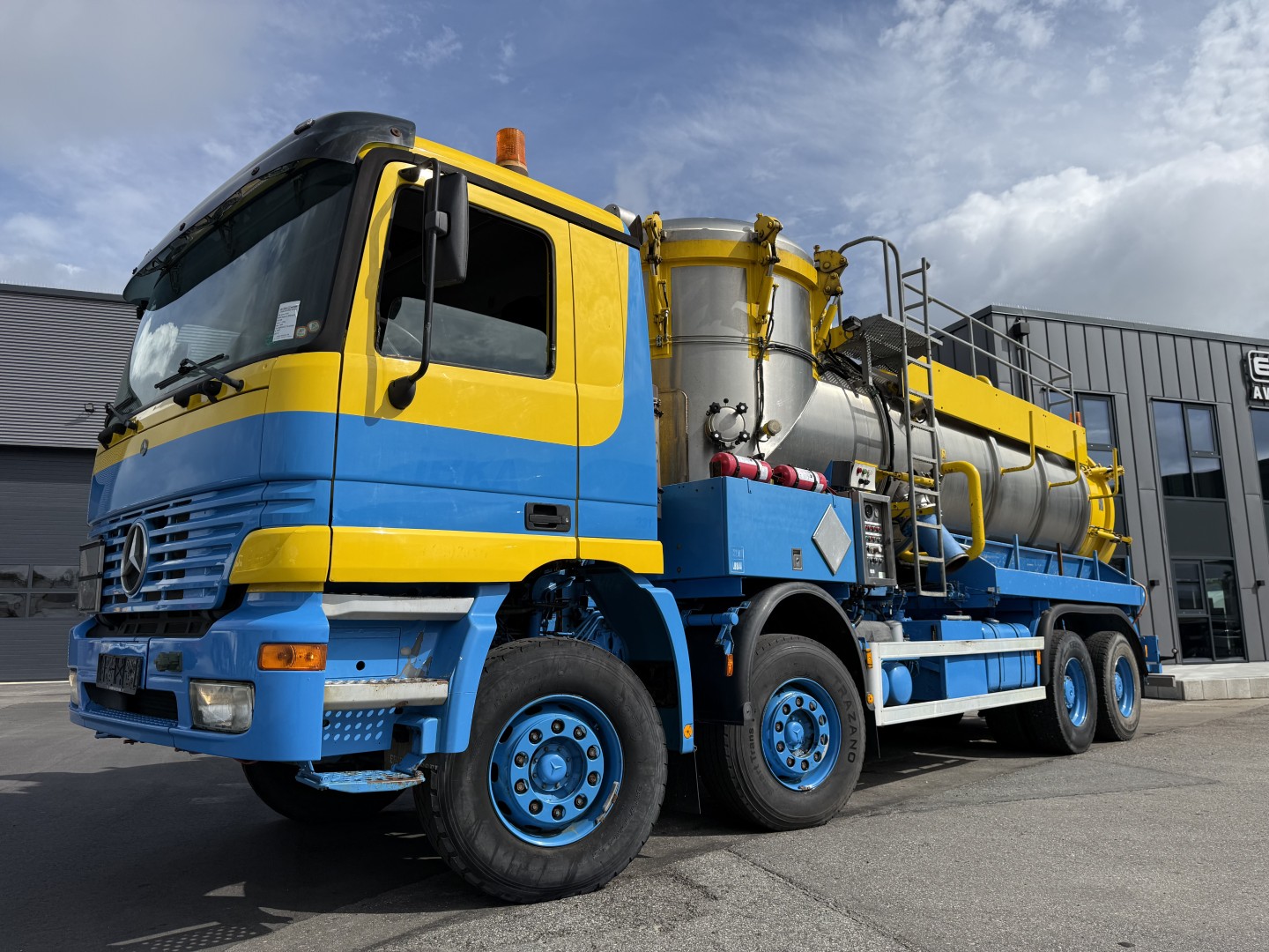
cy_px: 476
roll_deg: +0.8
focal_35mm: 24
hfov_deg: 71.6
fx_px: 880
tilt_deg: +10.3
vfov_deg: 56.8
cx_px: 634
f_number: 1.78
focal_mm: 6.76
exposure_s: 1/8130
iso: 80
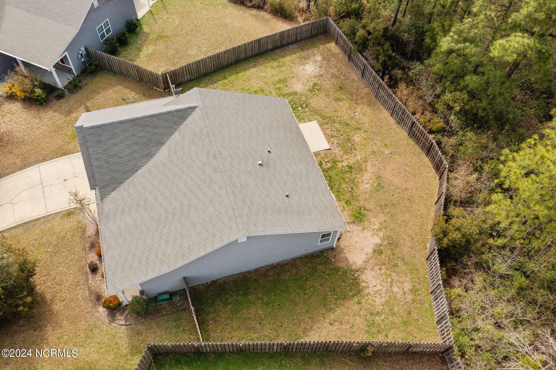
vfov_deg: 46.4
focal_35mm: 28
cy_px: 185
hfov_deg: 65.5
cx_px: 278
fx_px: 432
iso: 100
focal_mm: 10.26
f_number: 4.5
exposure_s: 1/320
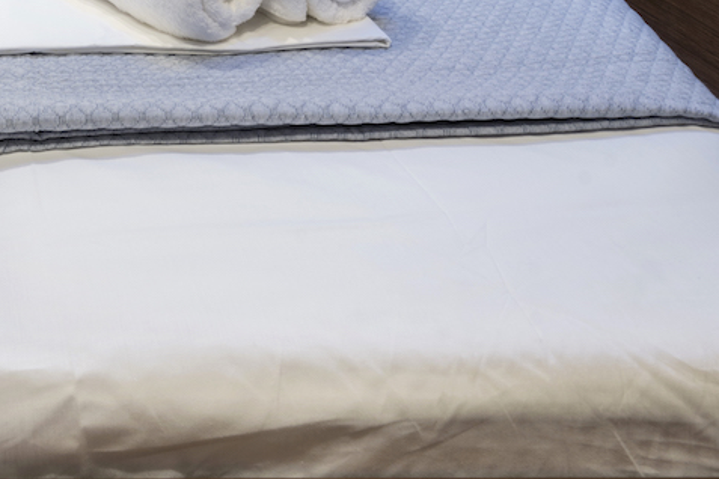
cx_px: -63
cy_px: -185
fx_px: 939
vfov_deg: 24.1
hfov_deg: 36.0
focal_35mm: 47
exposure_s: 2
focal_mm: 14
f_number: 16
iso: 100
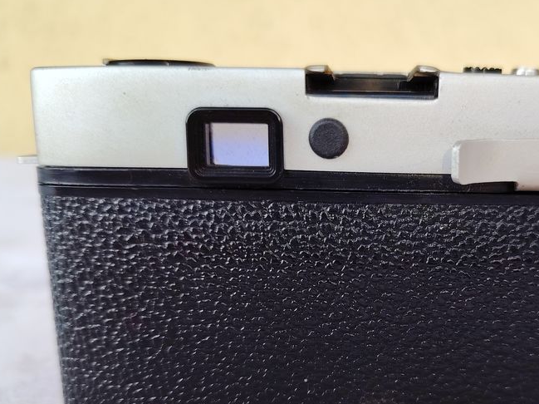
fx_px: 576
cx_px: 377
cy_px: 276
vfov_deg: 38.1
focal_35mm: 37
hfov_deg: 48.9
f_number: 1.75
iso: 100
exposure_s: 1/142
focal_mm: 5.25
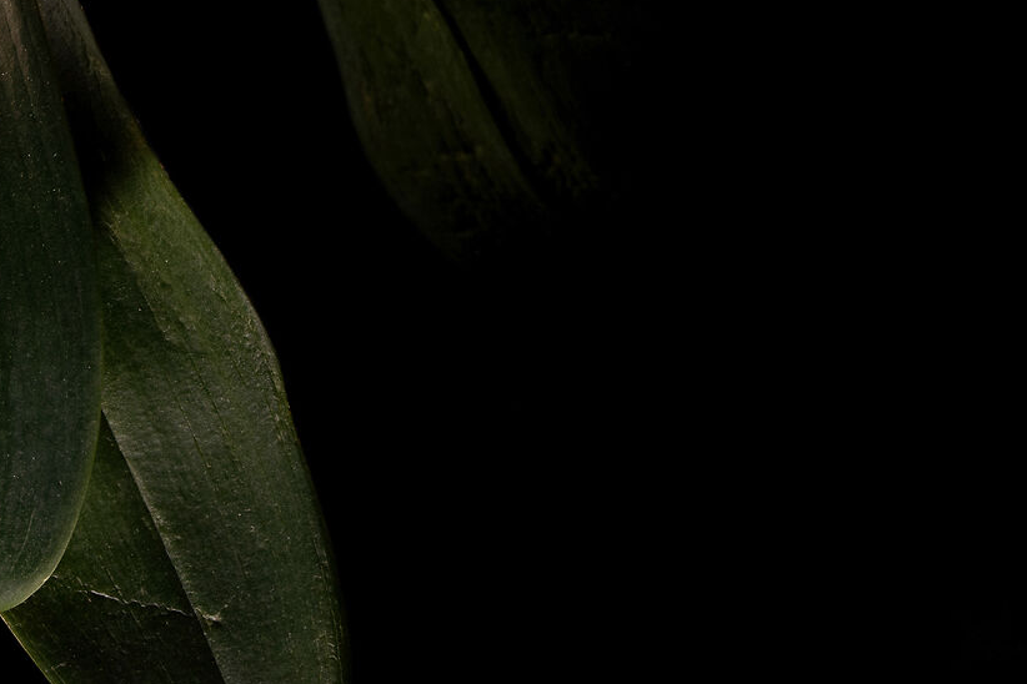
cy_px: -139
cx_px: -469
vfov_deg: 4.7
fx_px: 8329
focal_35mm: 292
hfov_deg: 7.0
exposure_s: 2
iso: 100
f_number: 13
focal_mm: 100
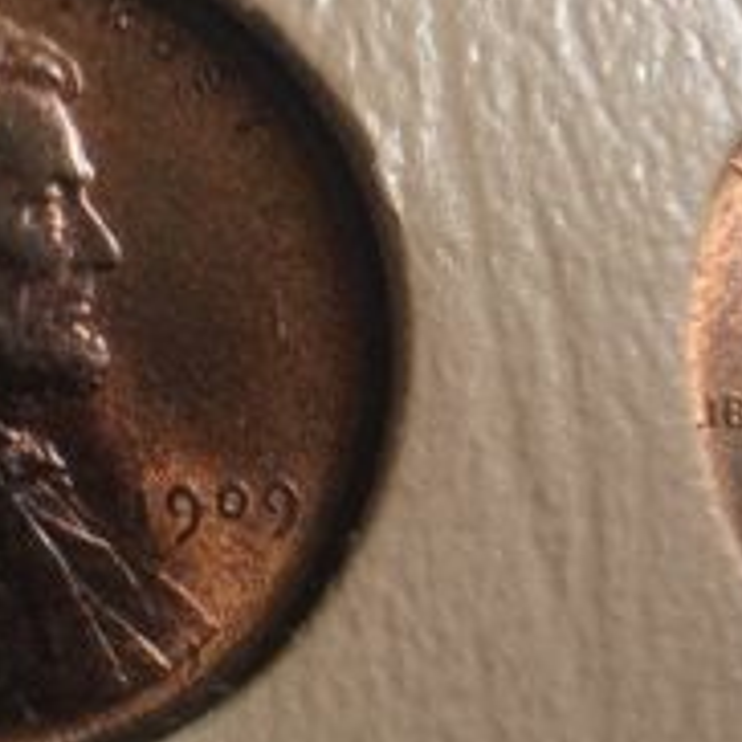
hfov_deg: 18.0
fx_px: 2328
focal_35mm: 96
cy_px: 391
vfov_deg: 18.1
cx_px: 583
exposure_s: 1/20
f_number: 2.4
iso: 125
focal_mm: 4.12
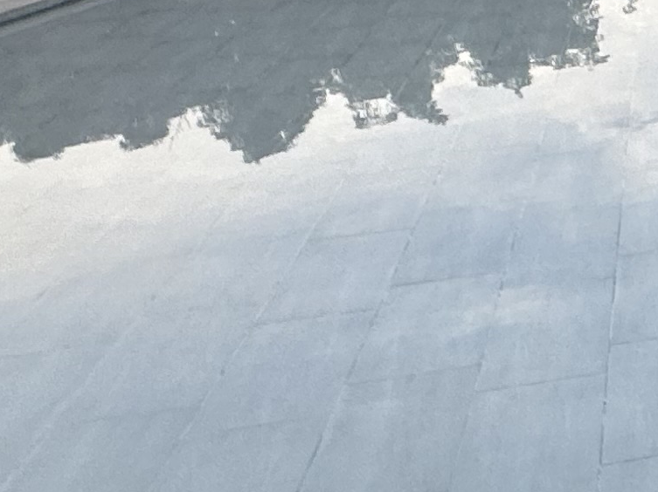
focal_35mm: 75
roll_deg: +0.6
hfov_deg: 19.3
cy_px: 27
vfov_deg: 19.2
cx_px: 1200
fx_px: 1425
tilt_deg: -13.8
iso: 64
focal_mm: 2.22
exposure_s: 1/99
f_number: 2.2
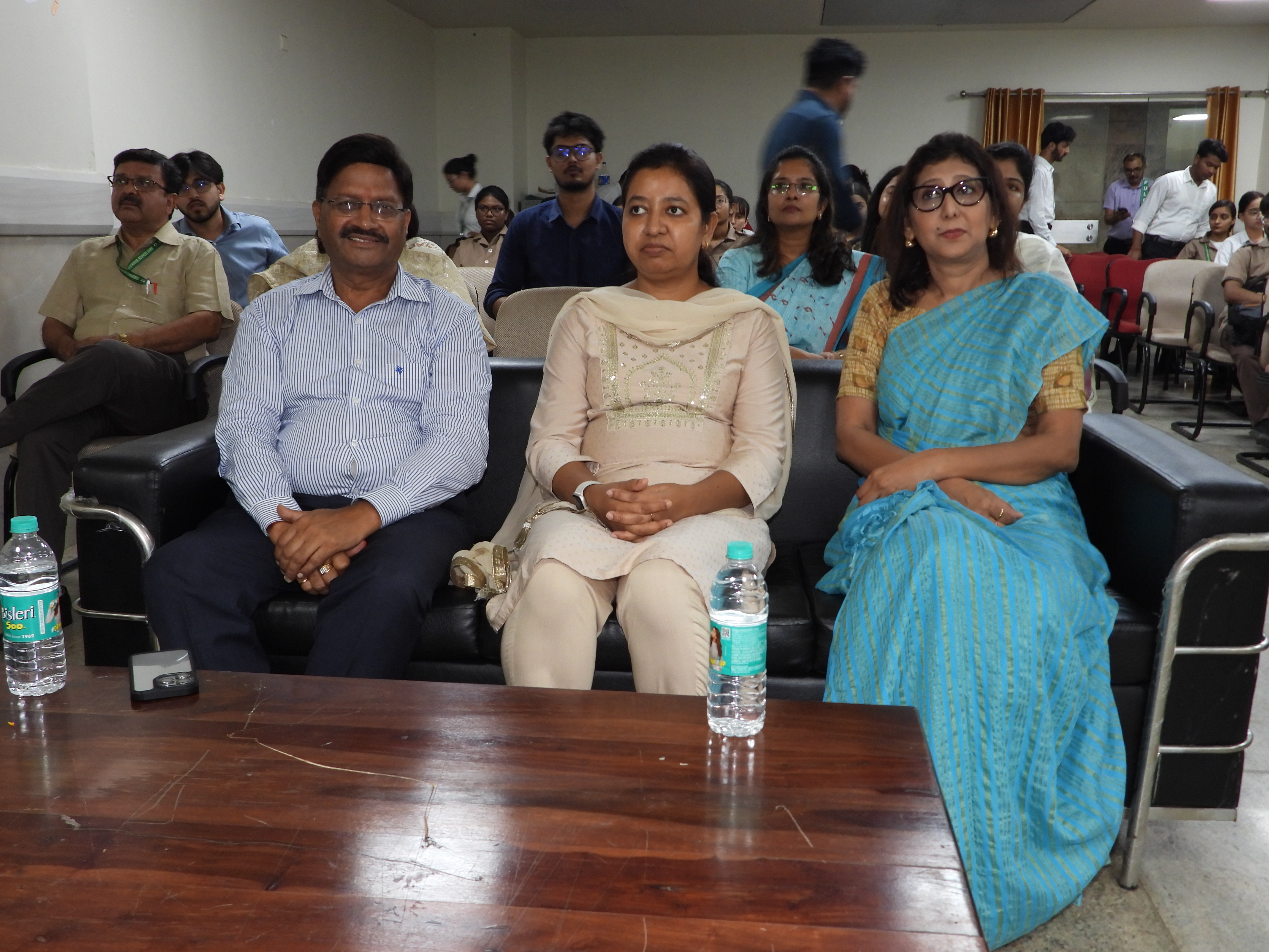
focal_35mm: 32
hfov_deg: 56.8
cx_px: 634
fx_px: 1173
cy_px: 476
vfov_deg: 44.2
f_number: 3.2
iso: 200
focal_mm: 5.8
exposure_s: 1/30
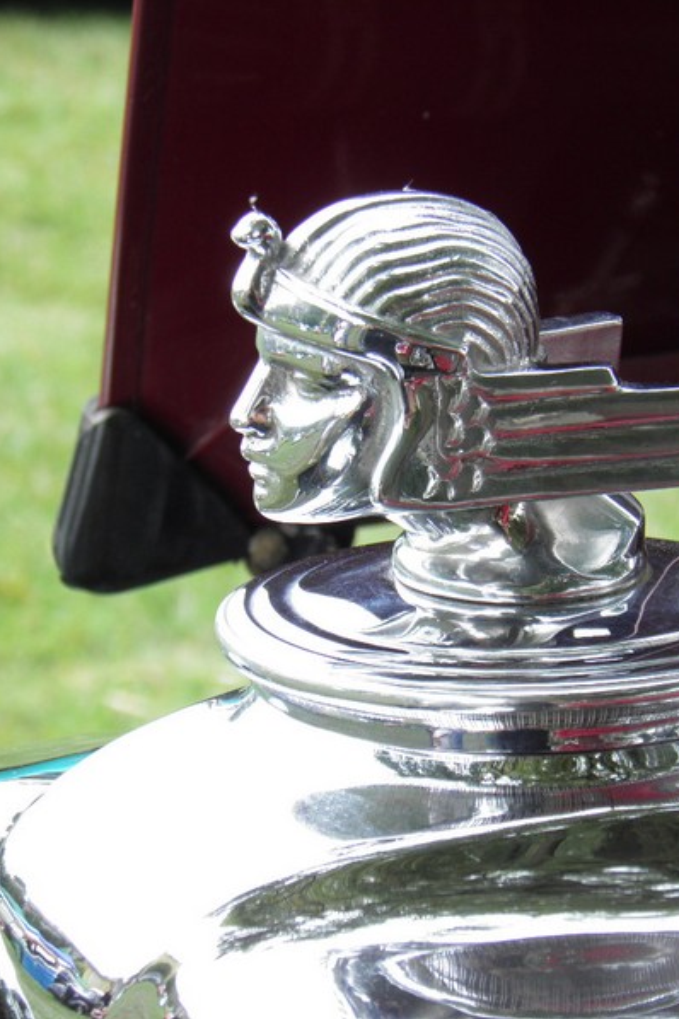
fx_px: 4413
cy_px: 509
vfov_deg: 13.2
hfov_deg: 8.8
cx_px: 485
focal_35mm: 156
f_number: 4
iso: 50
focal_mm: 20.2
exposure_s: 1/60
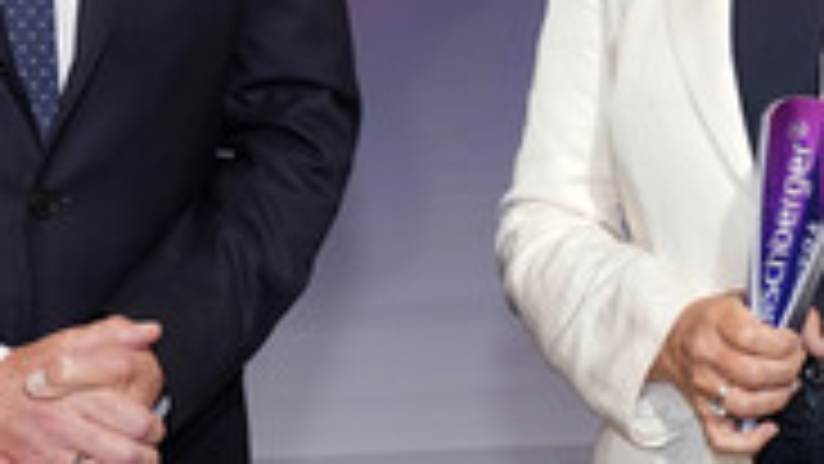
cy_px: -63
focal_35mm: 111
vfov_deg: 10.8
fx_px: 2426
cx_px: 439
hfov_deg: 19.3
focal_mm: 43
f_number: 5
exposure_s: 1/125
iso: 2000
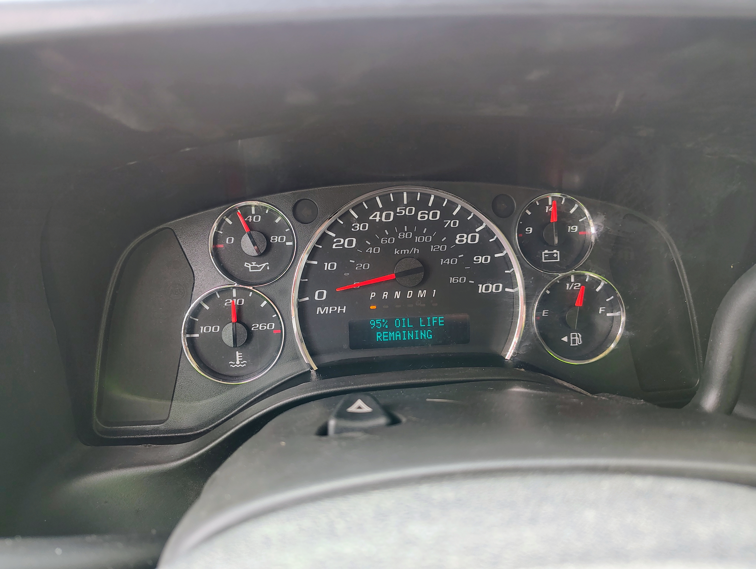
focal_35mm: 24
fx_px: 525
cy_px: 284
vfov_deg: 56.9
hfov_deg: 71.5
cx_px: 378
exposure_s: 1/120
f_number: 1.8
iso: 469
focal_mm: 5.56
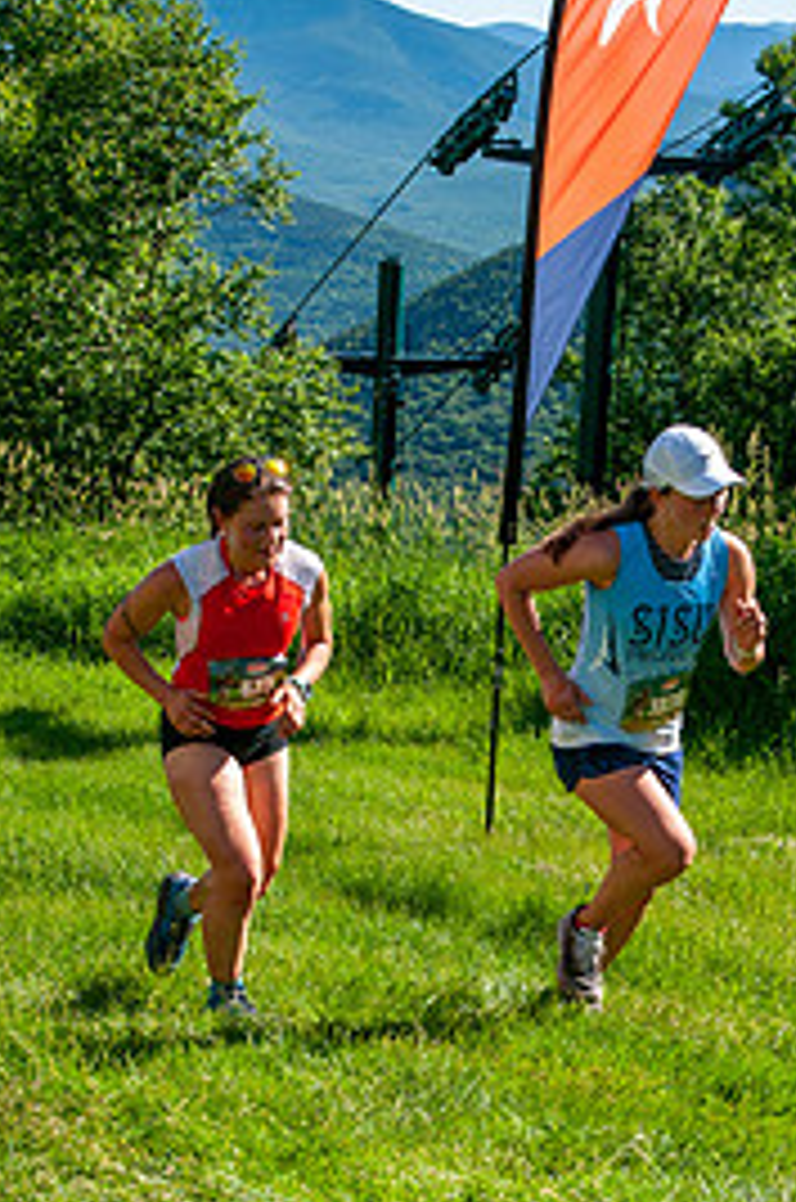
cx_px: 524
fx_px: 2863
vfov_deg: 23.5
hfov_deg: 15.8
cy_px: 833
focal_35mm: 86
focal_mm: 34
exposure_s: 1/400
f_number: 8
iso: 200
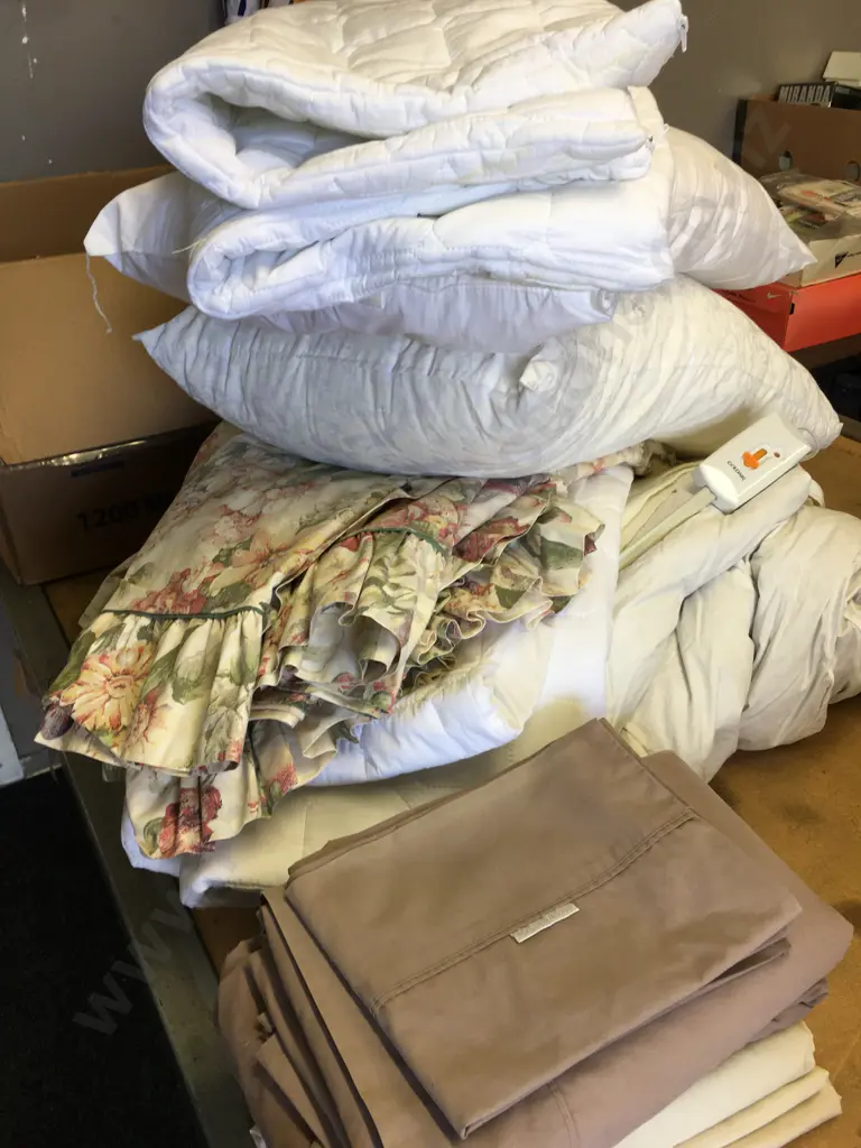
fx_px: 962
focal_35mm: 29
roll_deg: +3.0
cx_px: 430
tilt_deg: -31.9
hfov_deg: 48.2
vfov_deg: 61.7
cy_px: 574
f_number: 2.2
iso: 32
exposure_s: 1/50
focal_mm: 4.15
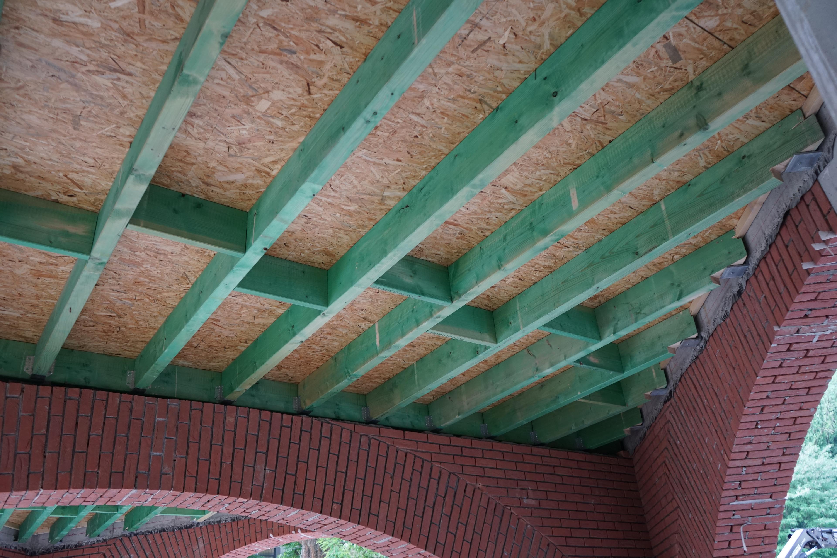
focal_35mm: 29
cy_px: 279
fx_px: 674
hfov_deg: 63.7
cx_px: 418
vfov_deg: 45.0
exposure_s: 1/160
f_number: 4
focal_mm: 29
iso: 1000
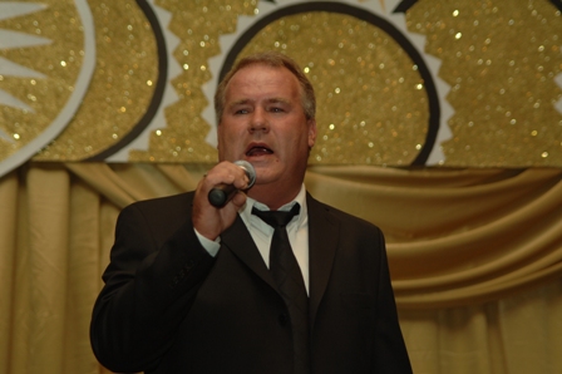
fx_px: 2457
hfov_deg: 13.0
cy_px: 187
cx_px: 281
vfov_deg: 8.7
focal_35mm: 158
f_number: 4
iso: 250
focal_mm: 105
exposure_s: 1/60
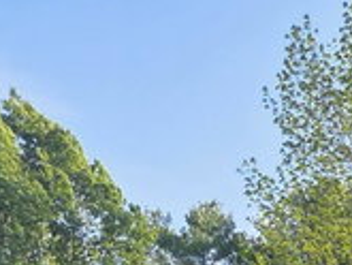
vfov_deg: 8.6
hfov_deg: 12.4
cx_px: 663
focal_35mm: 143
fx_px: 1455
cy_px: 797
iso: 40
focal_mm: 5.4
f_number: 1.8
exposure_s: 1/1173
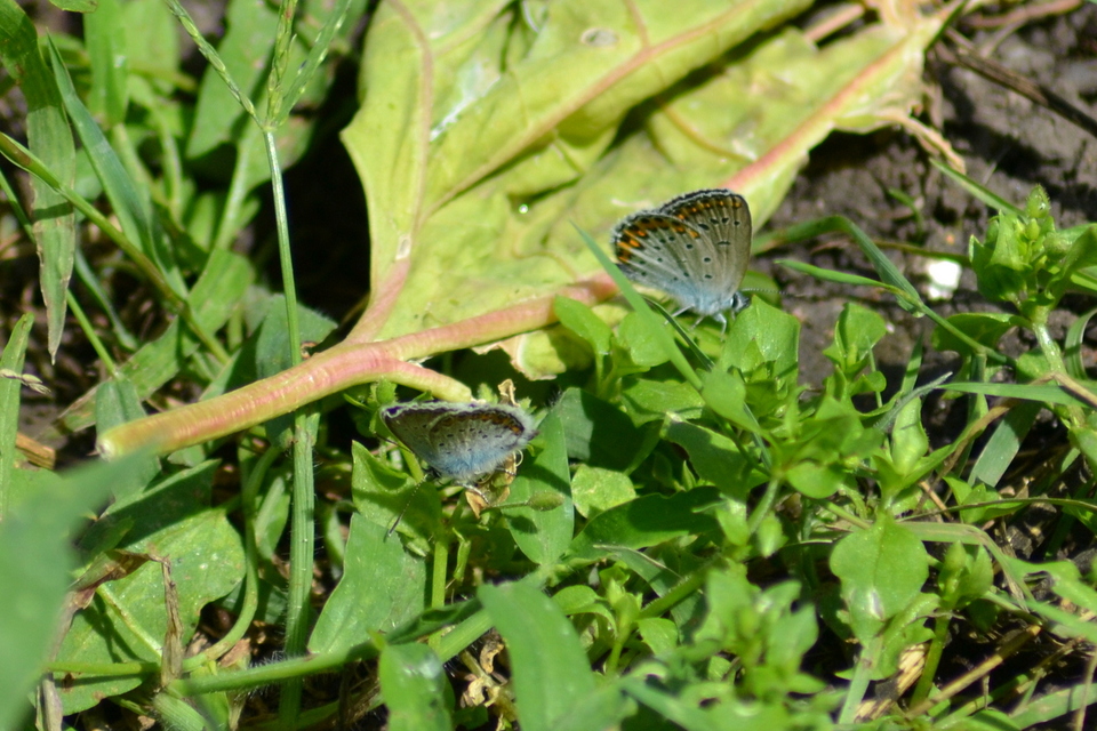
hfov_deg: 7.4
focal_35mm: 278
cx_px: 548
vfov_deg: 5.0
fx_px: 8455
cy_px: 366
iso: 320
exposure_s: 1/2000
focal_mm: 185
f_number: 5.6
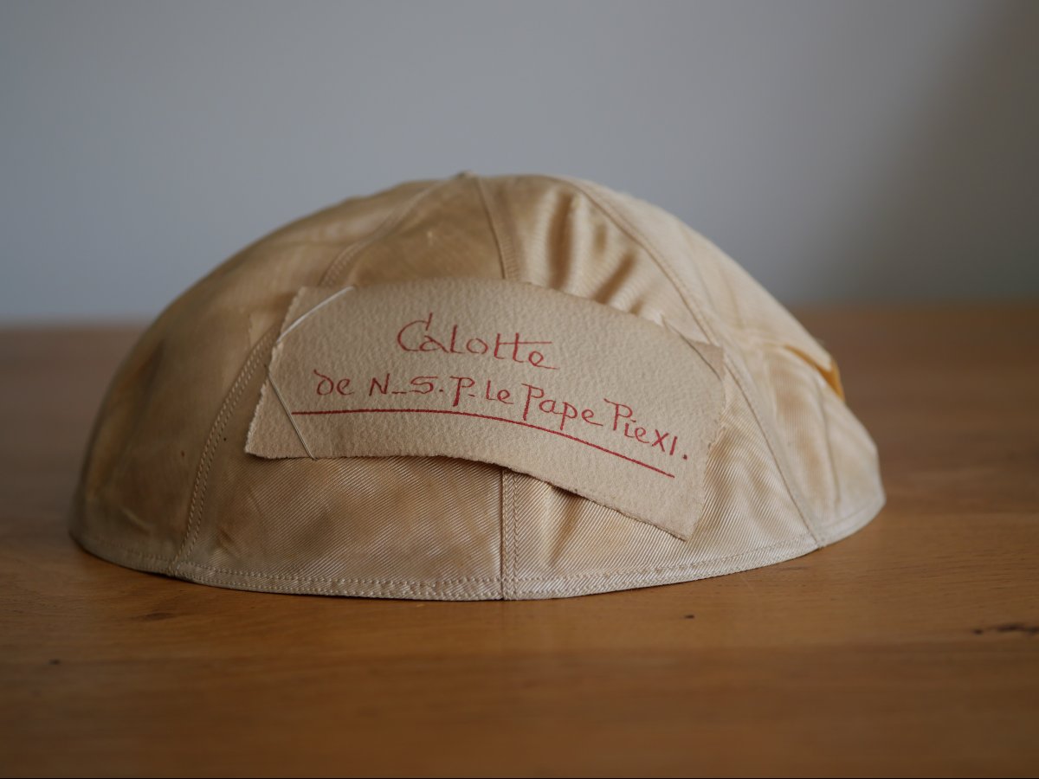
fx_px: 1801
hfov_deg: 32.2
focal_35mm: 60
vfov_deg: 24.4
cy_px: 390
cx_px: 520
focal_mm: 30
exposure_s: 1/125
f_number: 2.8
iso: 200
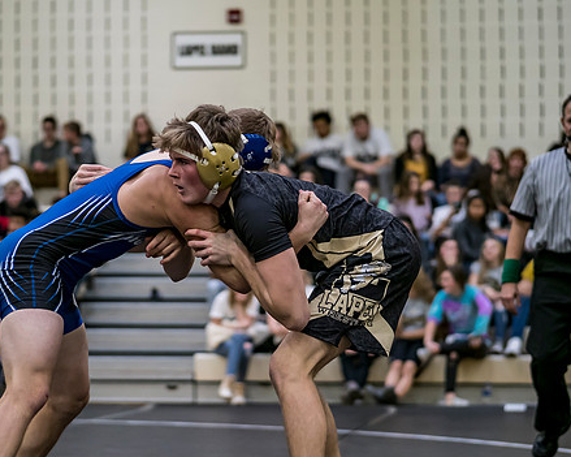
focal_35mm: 116
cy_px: 262
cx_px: 195
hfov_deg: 16.5
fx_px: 1960
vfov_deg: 13.3
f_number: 1.2
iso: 1000
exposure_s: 1/1000
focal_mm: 45
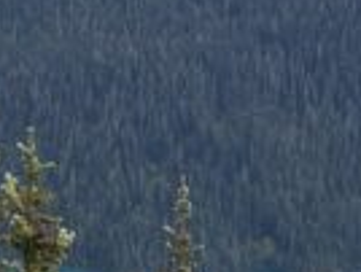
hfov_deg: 7.7
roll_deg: -0.3
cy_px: -552
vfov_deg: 5.7
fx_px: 2549
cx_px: -415
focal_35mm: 244
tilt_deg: -2.8
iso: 64
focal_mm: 6.76
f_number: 1.78
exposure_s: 1/1905
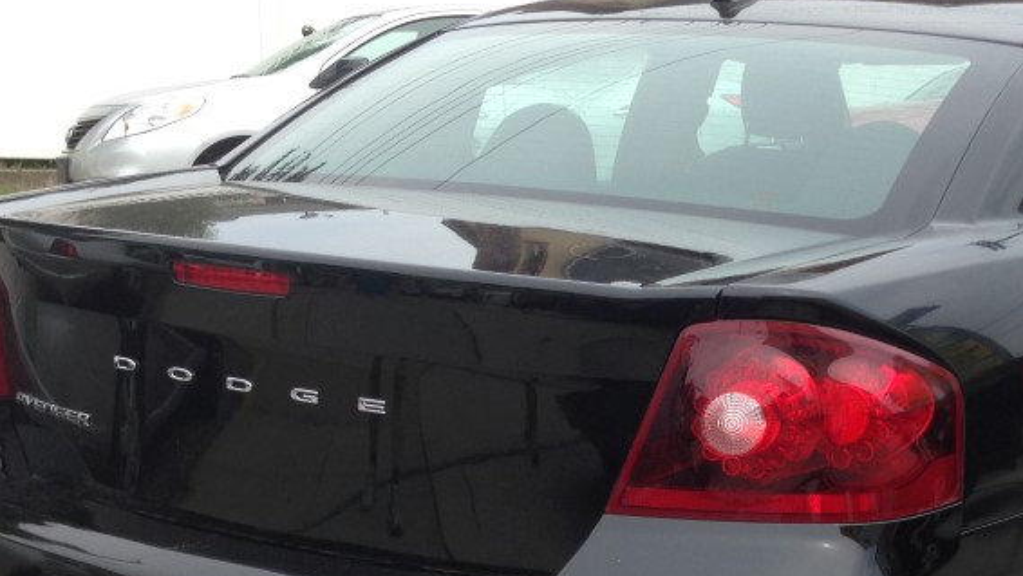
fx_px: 1764
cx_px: 750
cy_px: 480
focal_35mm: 65
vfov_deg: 18.4
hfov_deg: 31.8
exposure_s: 1/686
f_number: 2.4
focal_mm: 4.12
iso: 50
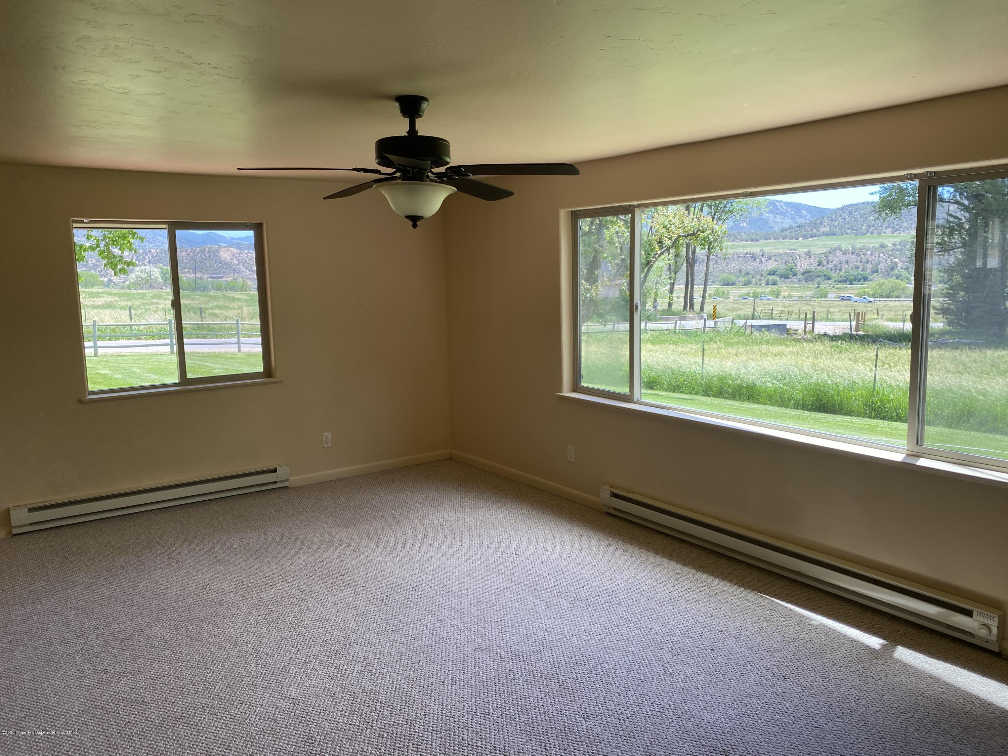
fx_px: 757
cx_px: 504
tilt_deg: -8.1
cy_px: 378
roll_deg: +0.6
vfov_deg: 53.1
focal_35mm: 26
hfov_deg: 67.3
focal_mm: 4.25
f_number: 1.8
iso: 32
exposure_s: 1/178
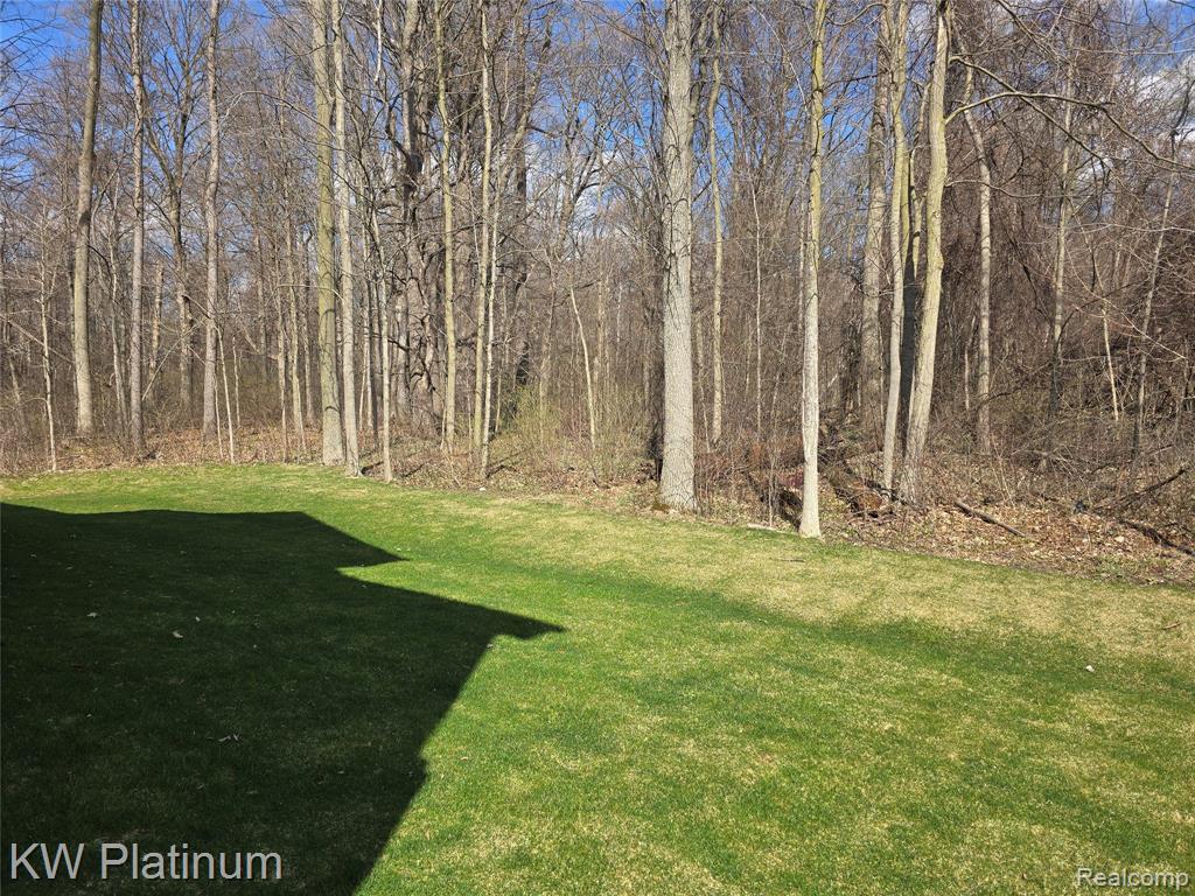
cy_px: 448
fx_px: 794
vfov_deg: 58.9
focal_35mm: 23
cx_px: 598
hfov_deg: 73.9
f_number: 1.7
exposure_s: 1/559
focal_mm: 6.3
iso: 12
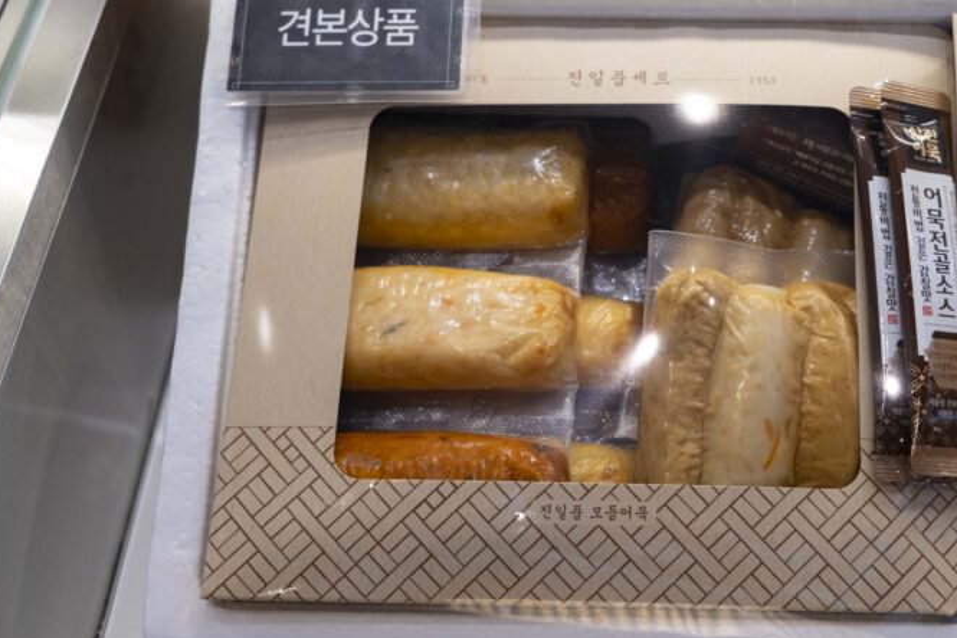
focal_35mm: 57
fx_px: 1515
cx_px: 681
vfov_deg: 23.7
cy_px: 250
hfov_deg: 34.5
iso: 500
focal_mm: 37
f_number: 5
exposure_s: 1/160
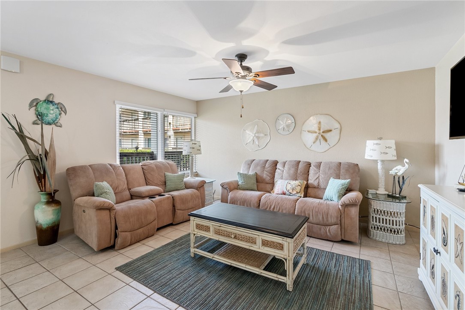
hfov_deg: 96.7
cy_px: 155
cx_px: 232
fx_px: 207
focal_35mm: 16
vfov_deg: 73.8
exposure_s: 1/5
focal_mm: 16
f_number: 7.1
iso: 640
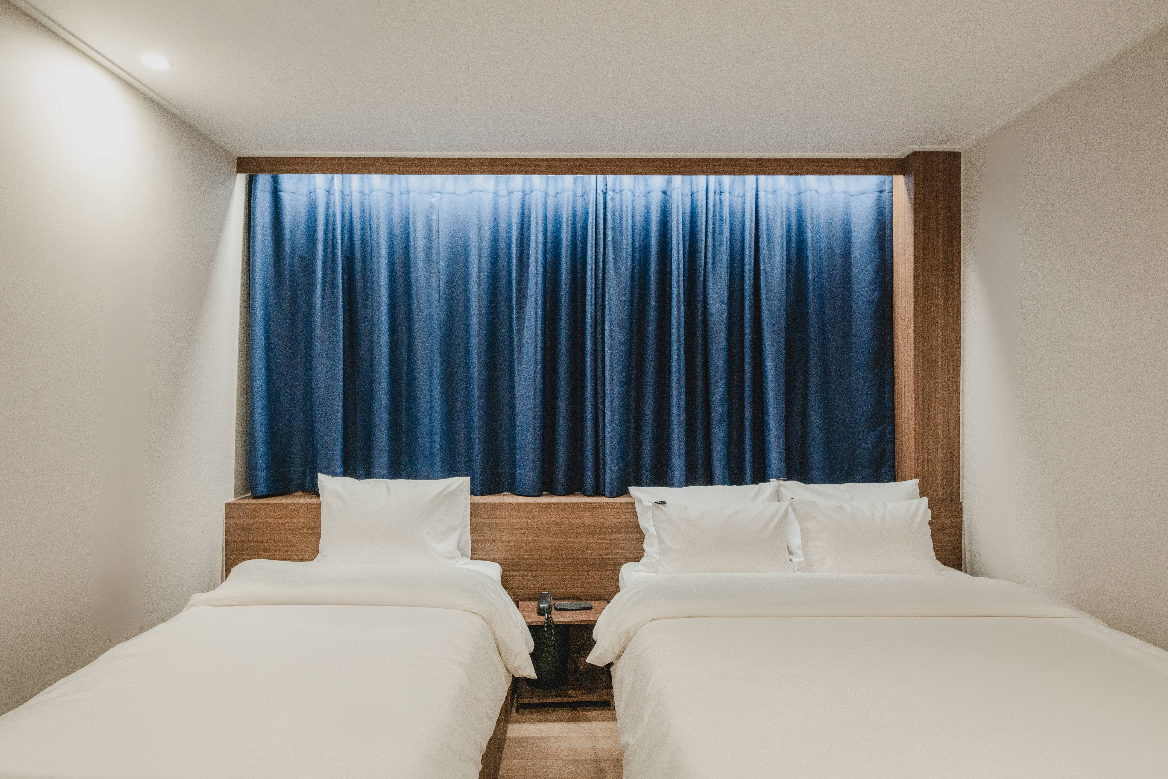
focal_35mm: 22
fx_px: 714
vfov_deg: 57.2
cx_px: 584
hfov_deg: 78.6
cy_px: 390
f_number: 5.6
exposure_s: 1/80
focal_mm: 22
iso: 800
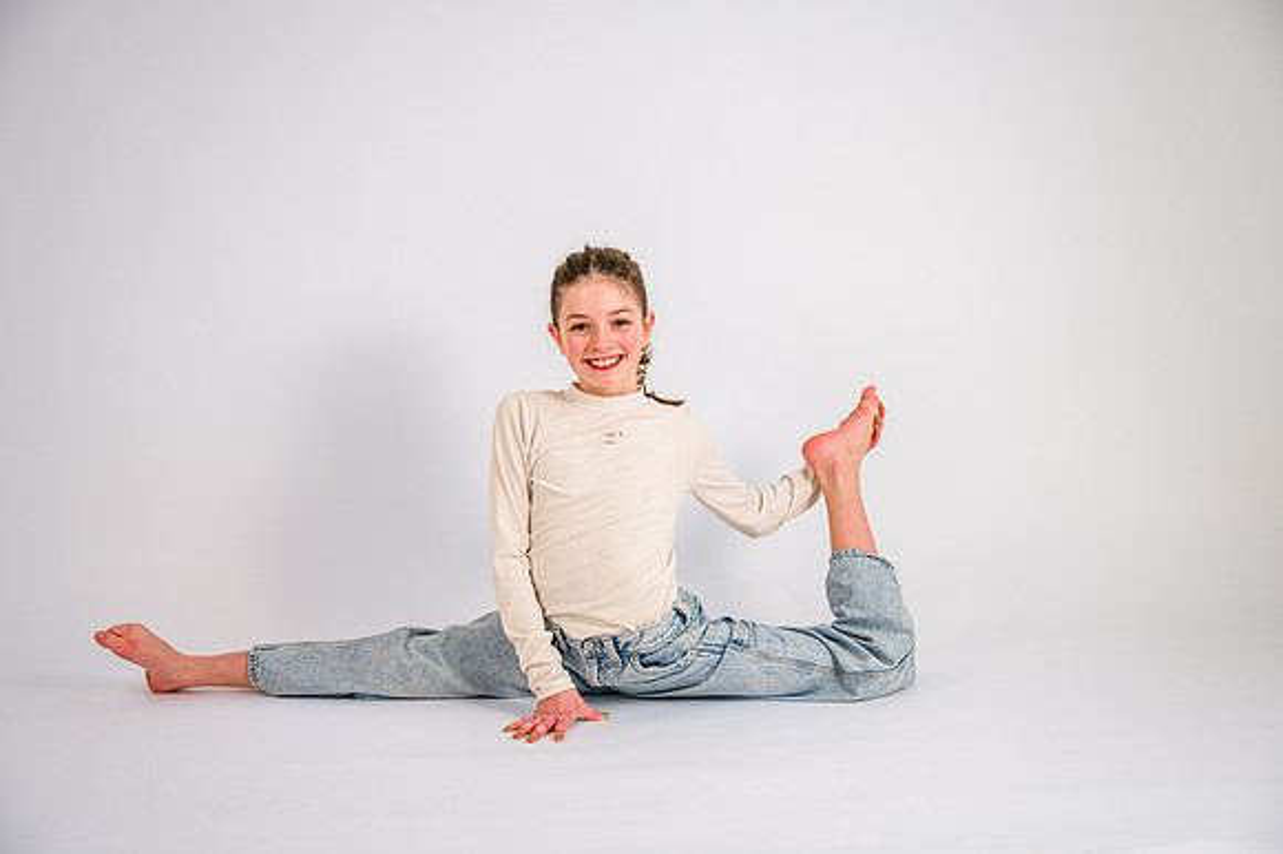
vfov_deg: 28.6
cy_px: 427
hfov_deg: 41.9
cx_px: 642
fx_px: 1674
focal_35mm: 47
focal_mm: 47
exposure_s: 1/160
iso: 1000
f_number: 3.5
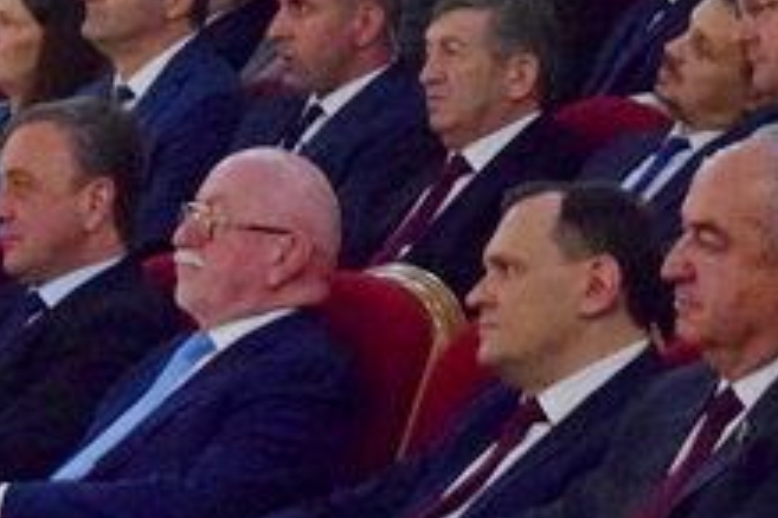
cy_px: 133
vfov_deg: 4.6
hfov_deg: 6.8
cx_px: -352
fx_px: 6501
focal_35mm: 301
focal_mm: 55
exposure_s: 1/40
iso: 6400
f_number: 5.6
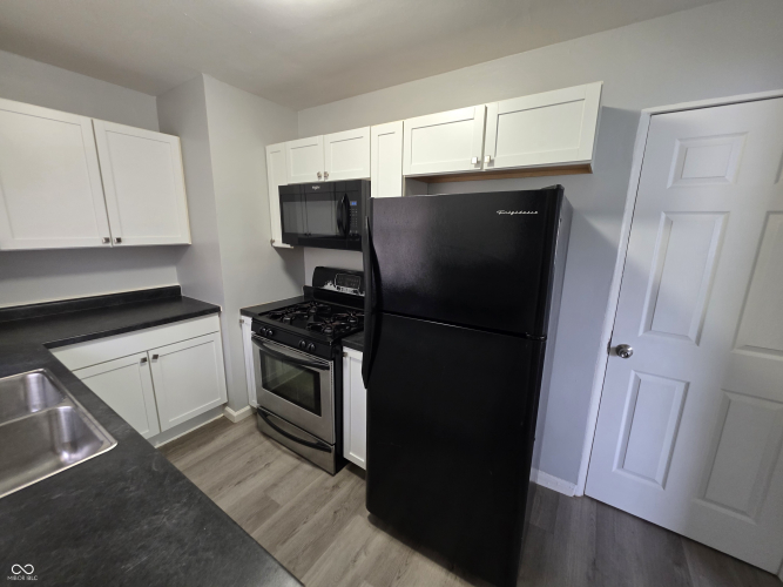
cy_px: 294
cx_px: 392
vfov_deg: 89.9
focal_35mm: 13
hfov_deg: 106.2
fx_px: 294
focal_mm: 2.2
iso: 320
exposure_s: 1/60
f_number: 1.9
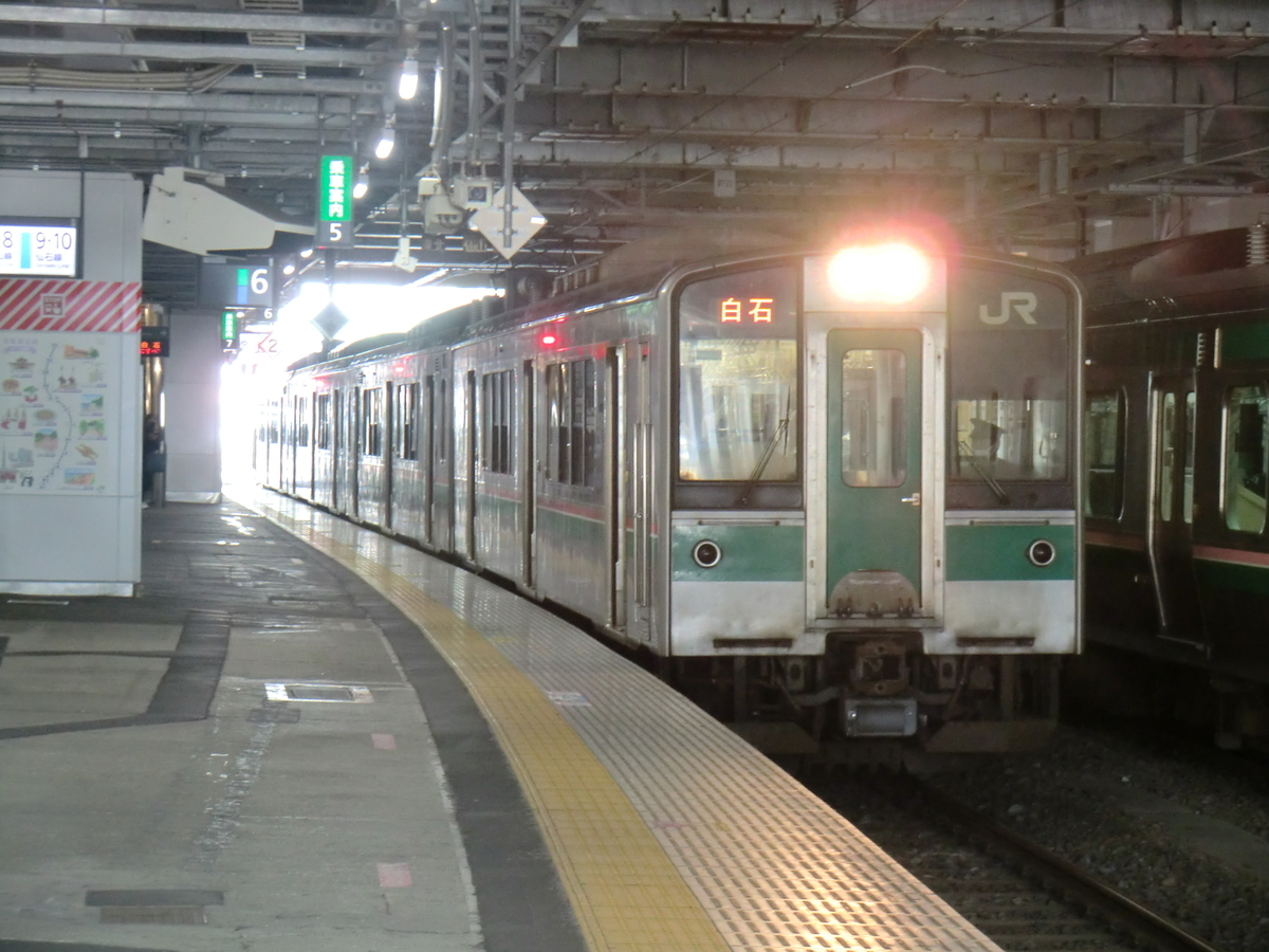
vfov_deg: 14.1
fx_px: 3849
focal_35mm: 105
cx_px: 634
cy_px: 476
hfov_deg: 18.7
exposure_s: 1/25
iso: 400
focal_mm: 18.8
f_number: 5
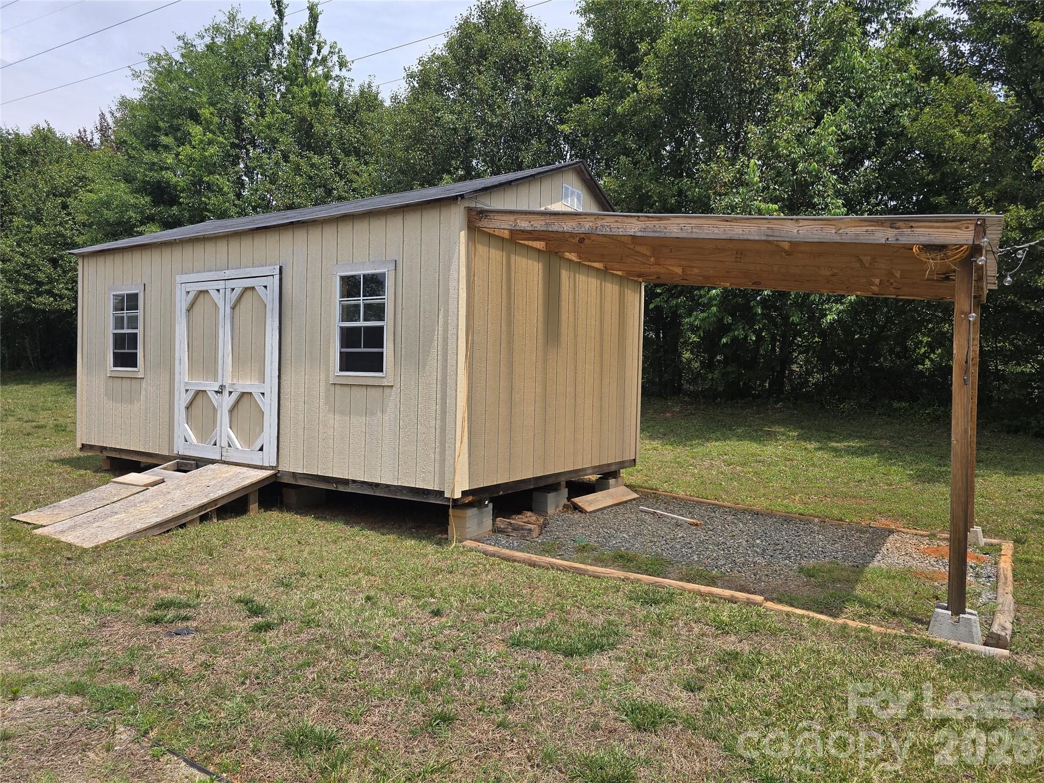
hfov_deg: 73.9
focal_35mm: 23
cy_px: 392
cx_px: 522
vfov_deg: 58.9
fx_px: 694
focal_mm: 6.3
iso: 12
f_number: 1.7
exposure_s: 1/829
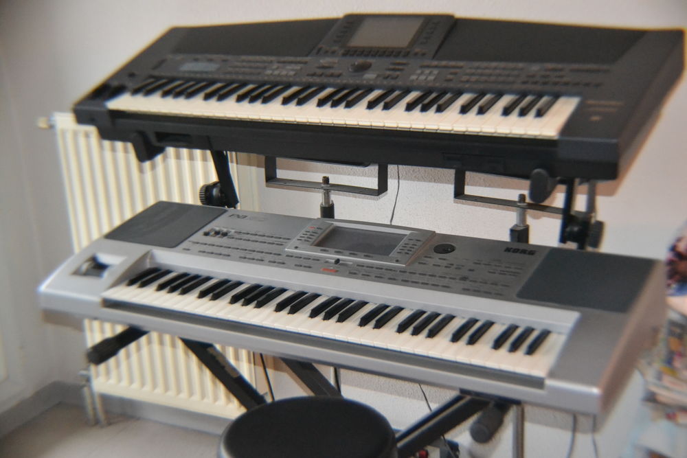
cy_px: 229
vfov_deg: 34.2
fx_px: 744
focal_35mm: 39
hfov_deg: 49.5
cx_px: 344
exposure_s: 1/60
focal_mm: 26
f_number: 4
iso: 3200
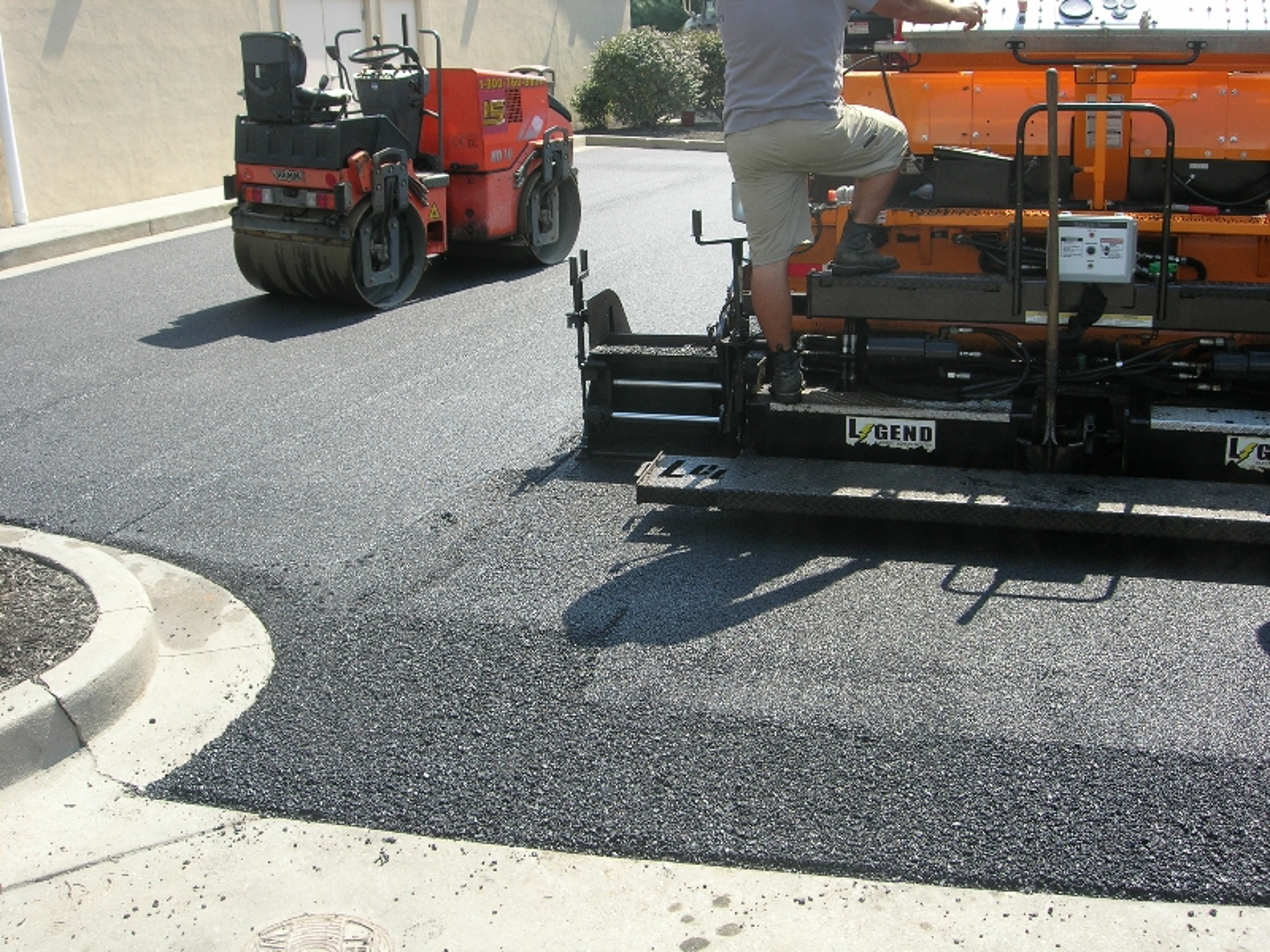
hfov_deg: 49.0
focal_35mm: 38
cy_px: 476
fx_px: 1394
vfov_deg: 37.7
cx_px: 635
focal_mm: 7.8
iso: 64
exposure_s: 1/254
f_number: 4.8
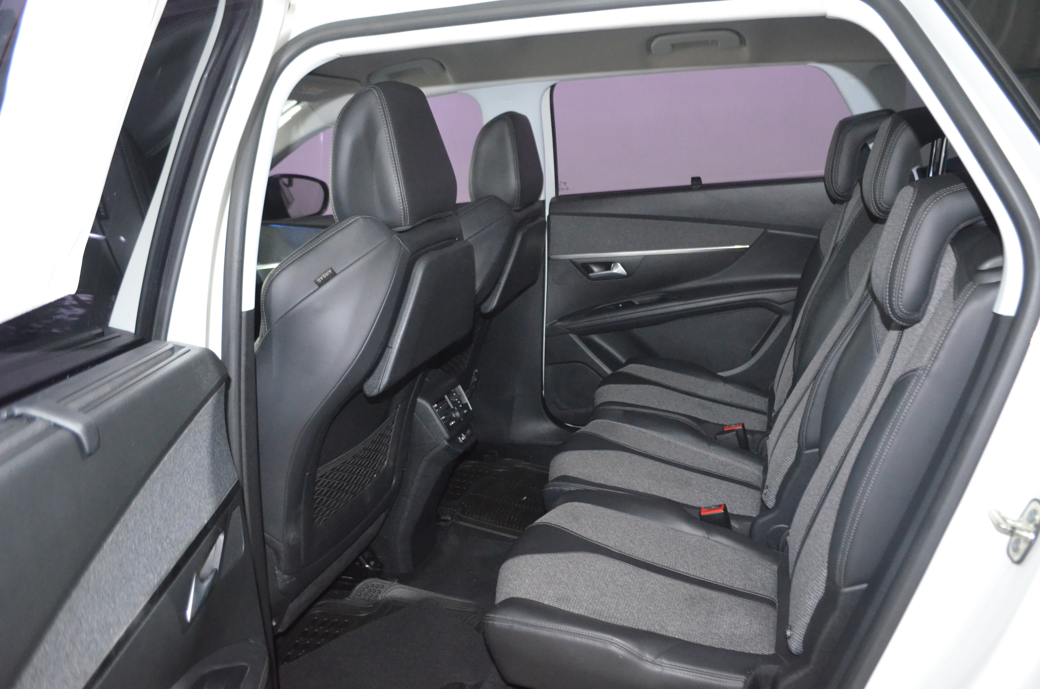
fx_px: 778
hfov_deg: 67.5
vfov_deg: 47.7
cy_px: 344
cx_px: 520
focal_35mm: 27
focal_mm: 18
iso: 3200
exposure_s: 1/60
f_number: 3.5
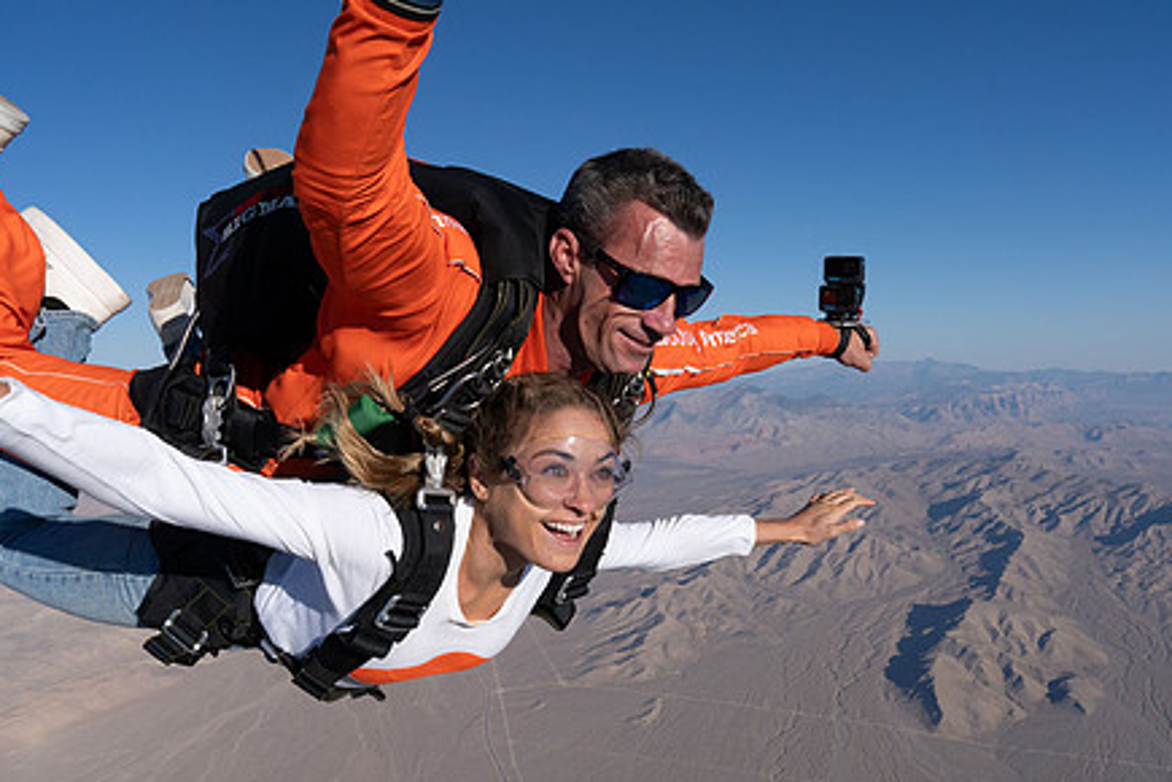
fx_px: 1042
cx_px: 620
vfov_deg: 41.1
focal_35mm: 32
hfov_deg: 58.7
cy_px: 347
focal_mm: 24
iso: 800
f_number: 11
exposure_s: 1/2000
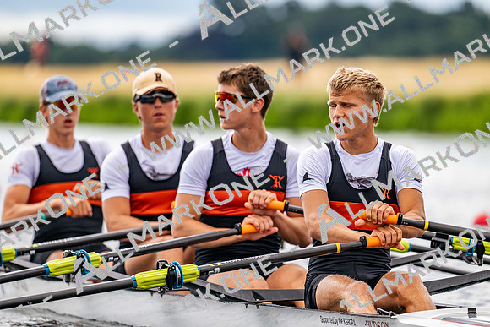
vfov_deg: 3.4
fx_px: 5445
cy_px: 164
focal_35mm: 400
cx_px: 245
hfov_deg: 5.2
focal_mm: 400
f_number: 4.5
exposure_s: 1/2500
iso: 360
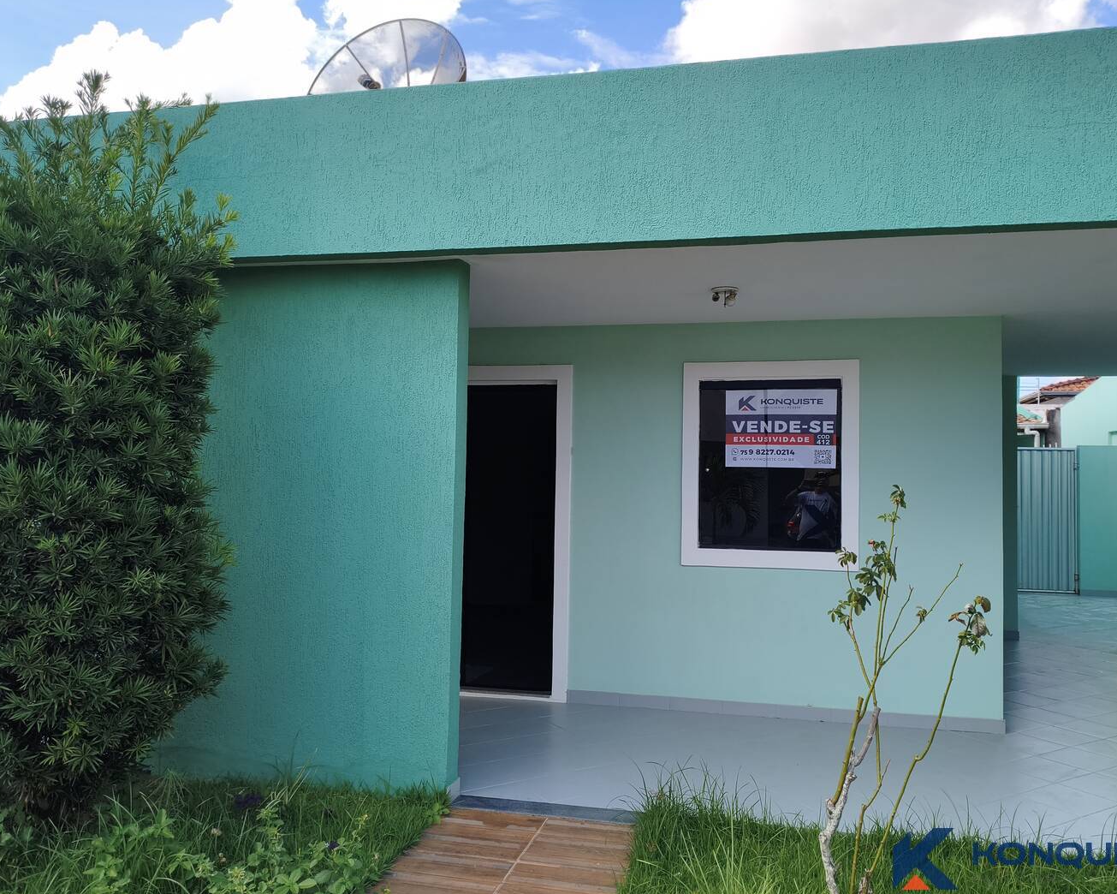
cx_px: 589
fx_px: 926
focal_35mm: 28
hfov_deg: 62.2
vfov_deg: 51.5
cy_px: 440
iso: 80
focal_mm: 4.94
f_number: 1.5
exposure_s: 1/2156
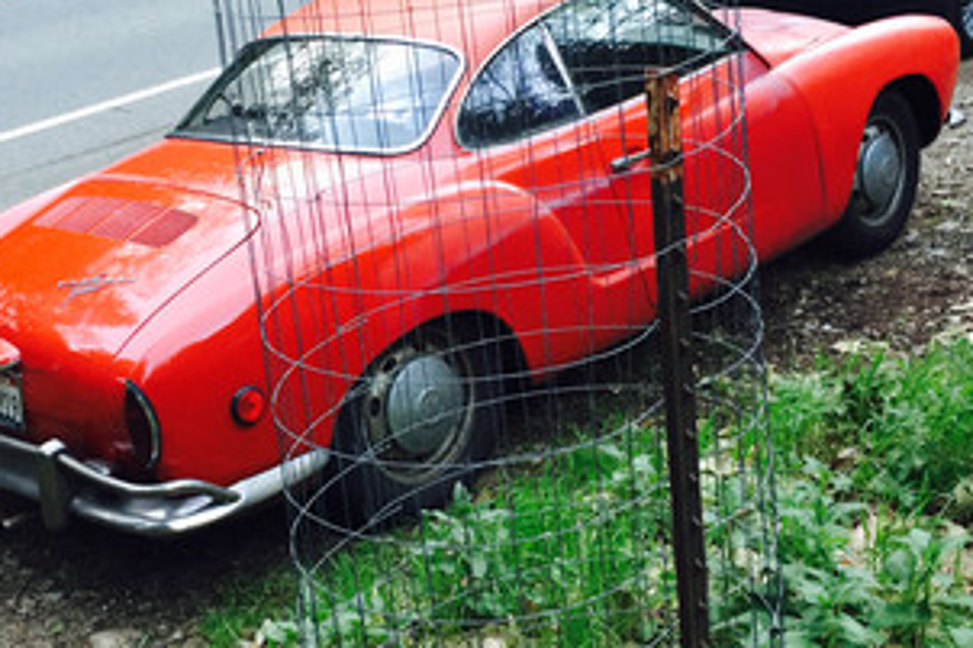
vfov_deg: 26.8
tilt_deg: -22.3
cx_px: 400
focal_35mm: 50
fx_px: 1351
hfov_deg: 39.5
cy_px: 231
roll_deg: +7.9
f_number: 2.2
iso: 100
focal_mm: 4.15
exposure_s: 1/30
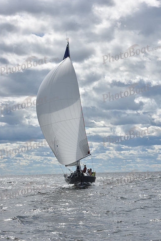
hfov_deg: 13.8
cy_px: 120
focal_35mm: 99
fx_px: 664
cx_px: 80
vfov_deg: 20.6
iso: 250
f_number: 11
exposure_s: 1/1000
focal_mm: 98
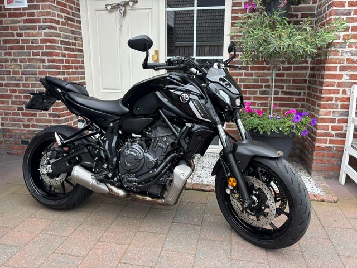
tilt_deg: -13.7
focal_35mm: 26
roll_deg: +0.1
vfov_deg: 53.1
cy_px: 134
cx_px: 178
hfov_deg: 67.3
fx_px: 268
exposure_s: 1/180
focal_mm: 5.96
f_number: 1.6
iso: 40
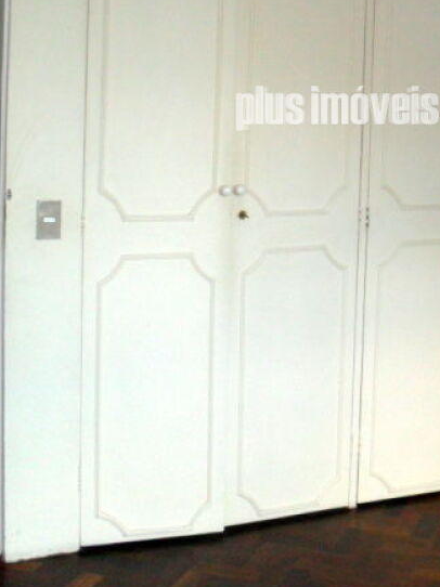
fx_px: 1052
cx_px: 337
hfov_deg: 23.4
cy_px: 108
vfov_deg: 30.4
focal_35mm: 62
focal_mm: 6.3
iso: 200
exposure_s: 1/45
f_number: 3
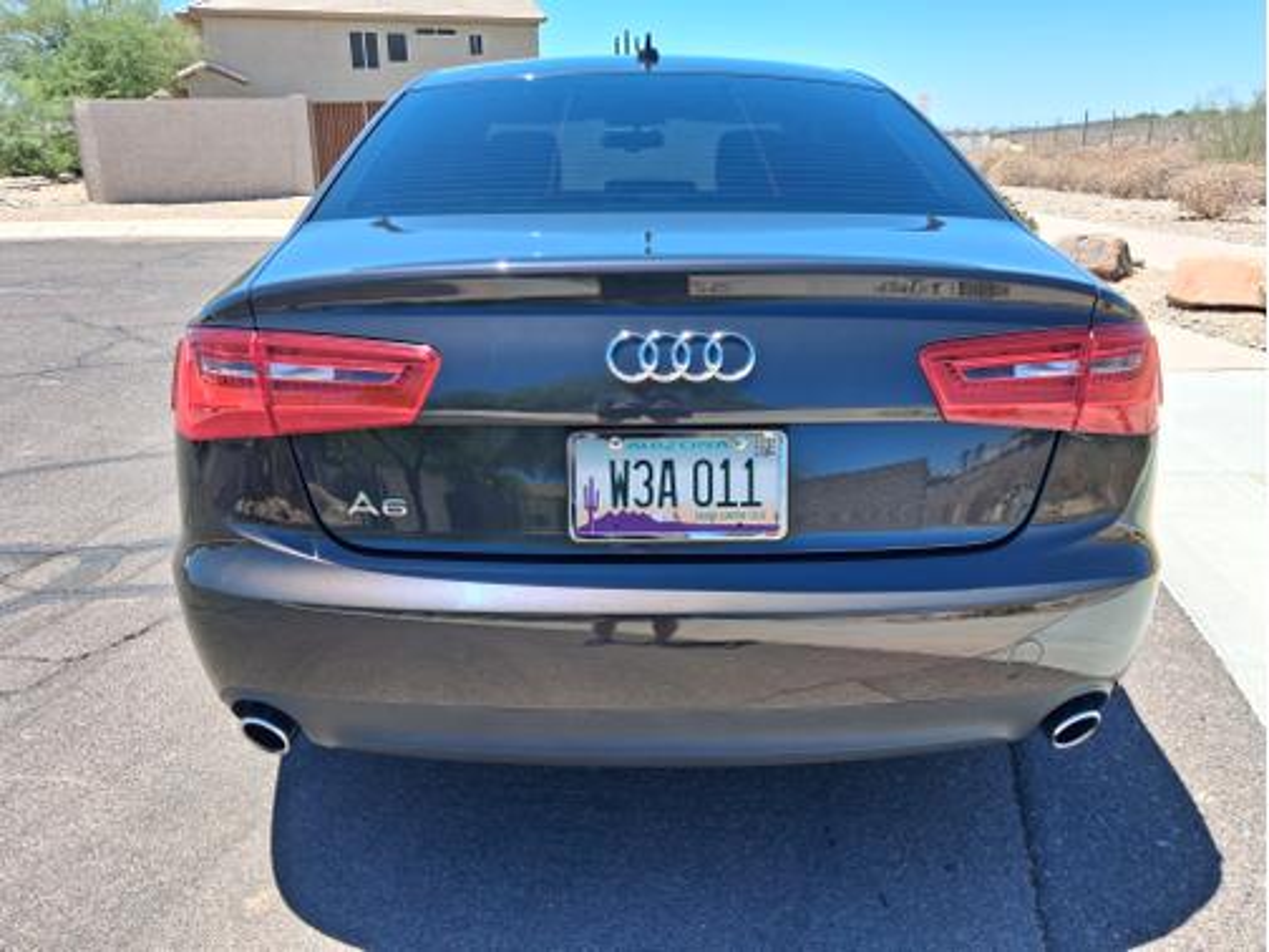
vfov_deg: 51.4
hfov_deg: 65.3
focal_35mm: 27
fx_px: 990
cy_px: 476
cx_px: 634
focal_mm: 4
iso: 25
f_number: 1.8
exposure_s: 1/382
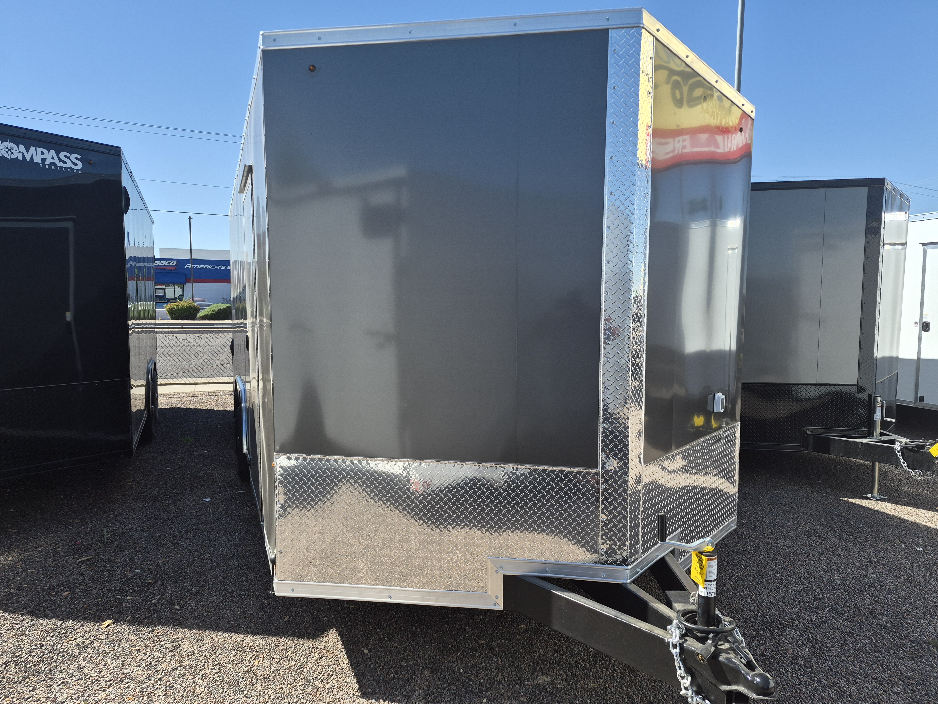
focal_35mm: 23
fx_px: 623
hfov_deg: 73.9
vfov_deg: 58.9
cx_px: 469
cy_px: 352
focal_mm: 5.4
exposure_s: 1/3304
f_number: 1.8
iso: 80
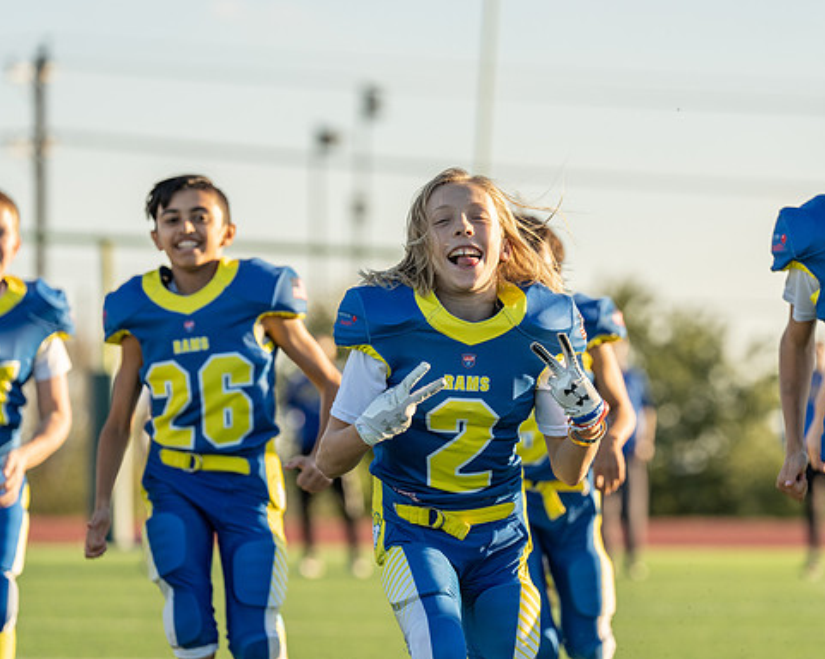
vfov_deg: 7.9
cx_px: 484
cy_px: 330
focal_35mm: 196
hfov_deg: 9.9
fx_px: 4782
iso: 250
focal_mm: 173
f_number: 4
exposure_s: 1/1250
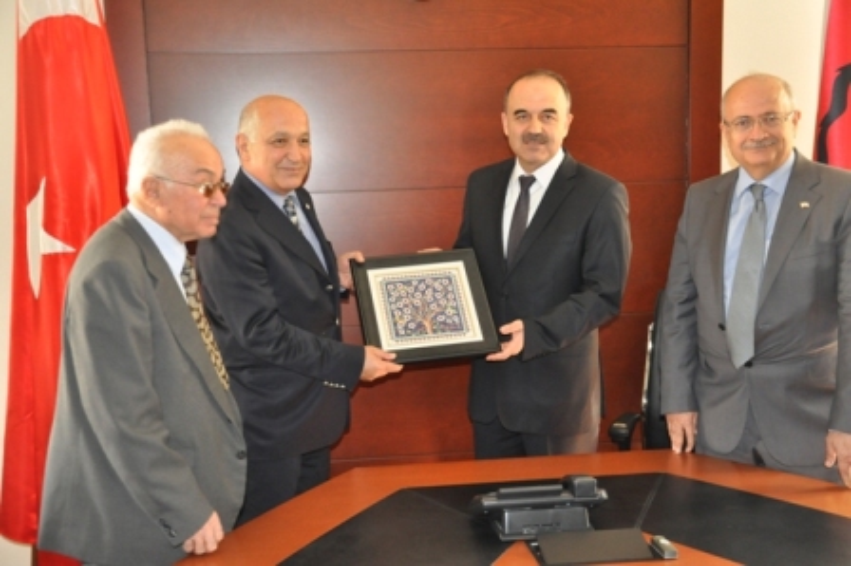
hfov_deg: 41.1
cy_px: 283
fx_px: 1134
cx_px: 426
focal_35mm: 48
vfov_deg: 28.0
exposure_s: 1/60
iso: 1600
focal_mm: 32
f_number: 5
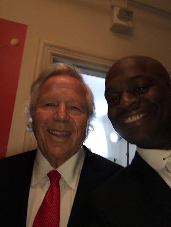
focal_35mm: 32
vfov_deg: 56.8
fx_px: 210
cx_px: 86
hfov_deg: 44.2
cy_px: 114
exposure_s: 1/16
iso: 250
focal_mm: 2.87
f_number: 2.2
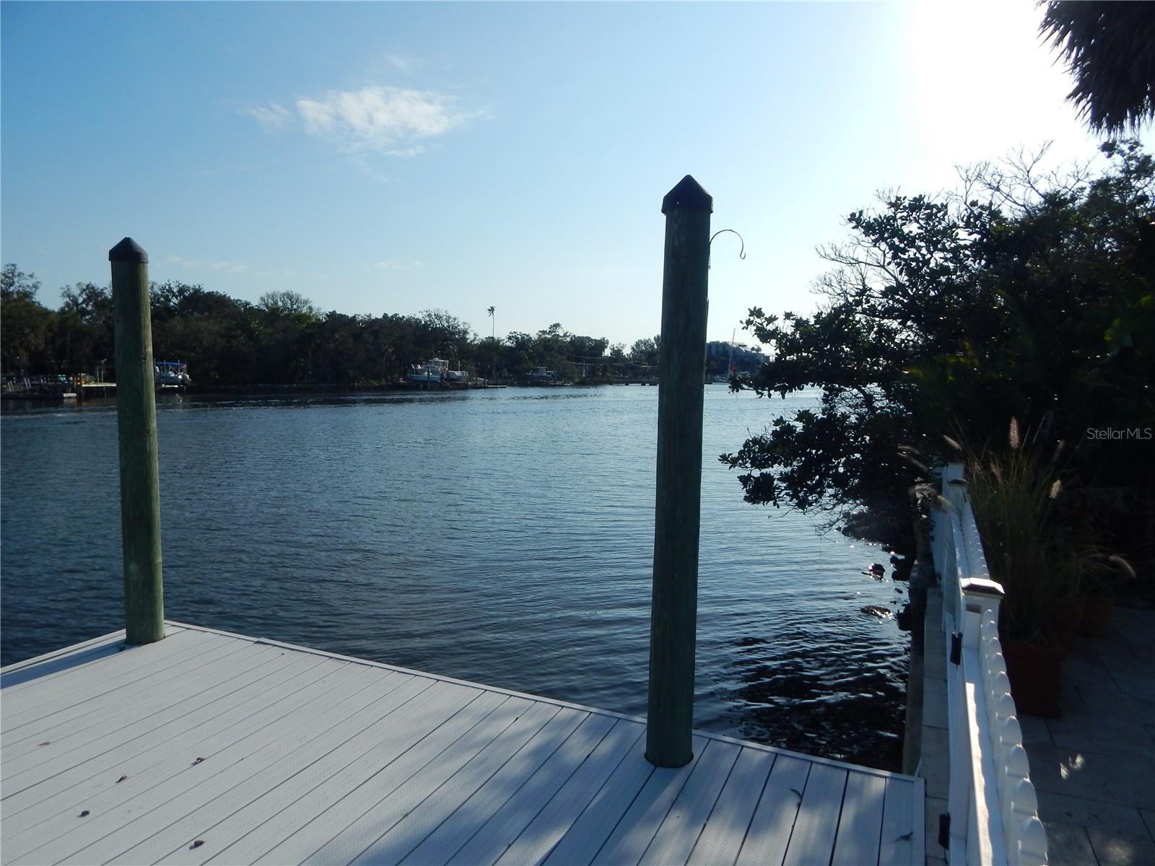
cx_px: 578
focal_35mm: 22
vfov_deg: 61.1
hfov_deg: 76.4
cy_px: 433
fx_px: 734
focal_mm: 4
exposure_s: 1/1000
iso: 125
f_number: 6
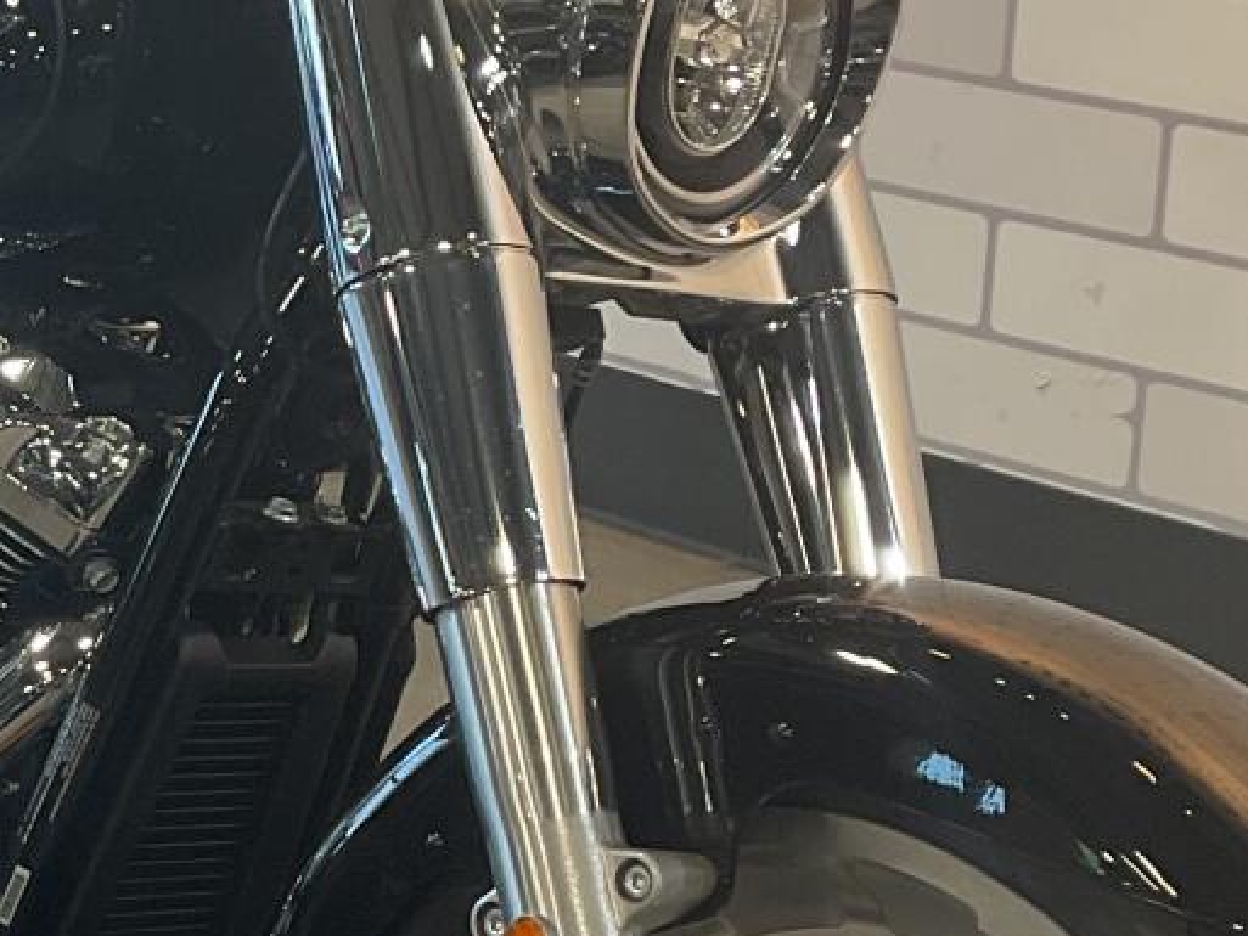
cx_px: 39
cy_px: 695
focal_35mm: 113
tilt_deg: -21.7
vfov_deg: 13.1
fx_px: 4075
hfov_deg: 17.1
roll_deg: +1.8
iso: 50
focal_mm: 3
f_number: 1.8
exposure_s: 1/50
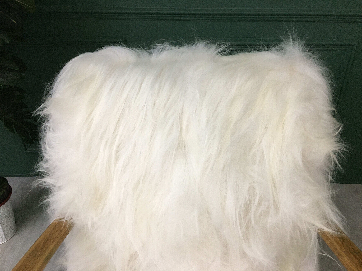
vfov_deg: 48.2
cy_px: 136
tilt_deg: -29.3
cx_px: 181
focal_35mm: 29
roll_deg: -0.6
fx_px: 303
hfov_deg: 61.7
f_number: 2.2
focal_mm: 4.15
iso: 100
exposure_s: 1/33
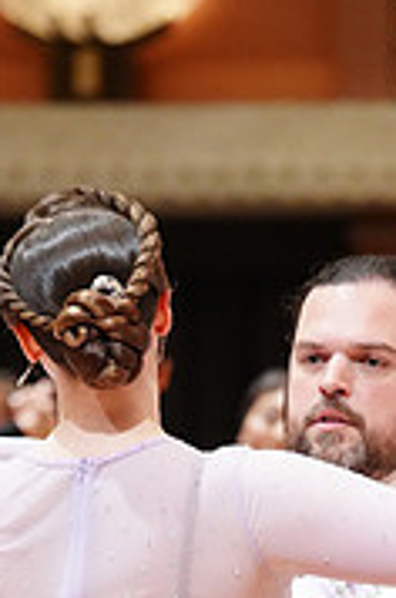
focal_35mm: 356
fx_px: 5897
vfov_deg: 5.7
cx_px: 334
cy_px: 904
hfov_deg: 3.8
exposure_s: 1/320
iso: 4000
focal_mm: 109
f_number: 2.8
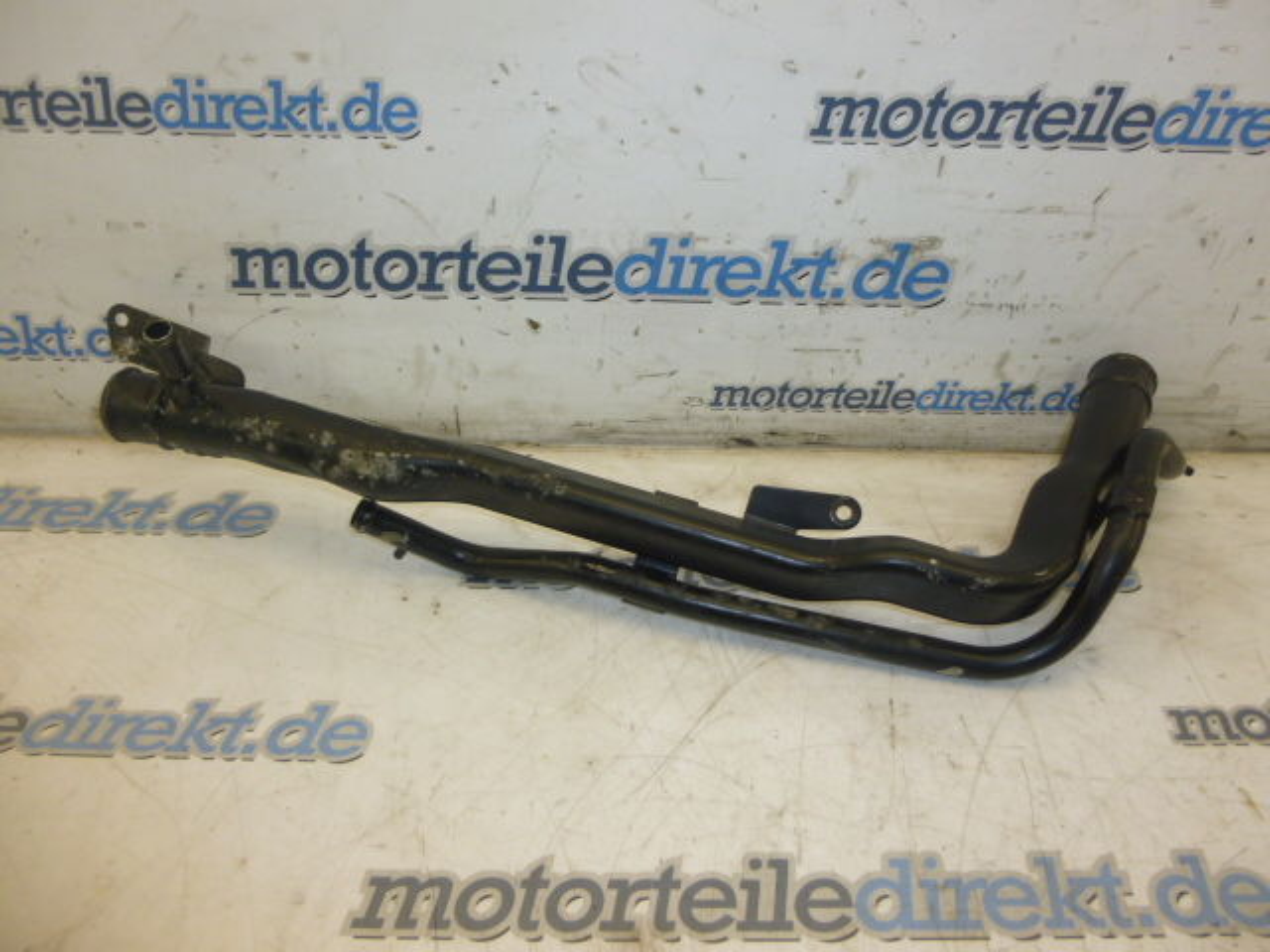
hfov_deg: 69.4
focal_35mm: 25
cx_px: 635
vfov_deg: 54.9
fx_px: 917
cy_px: 476
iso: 125
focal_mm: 4.5
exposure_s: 1/60
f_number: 3.1
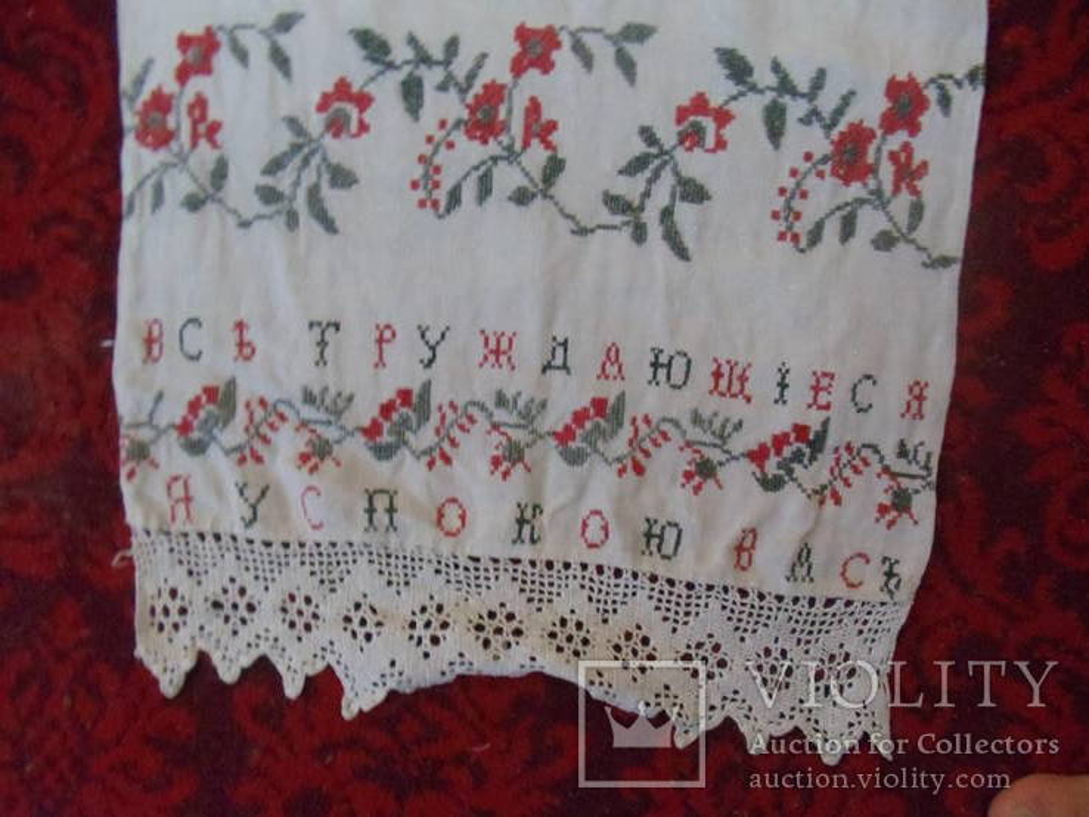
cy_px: 408
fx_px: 1385
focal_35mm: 44
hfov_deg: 42.9
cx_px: 544
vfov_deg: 32.9
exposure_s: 1/8
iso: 800
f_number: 3.5
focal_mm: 6
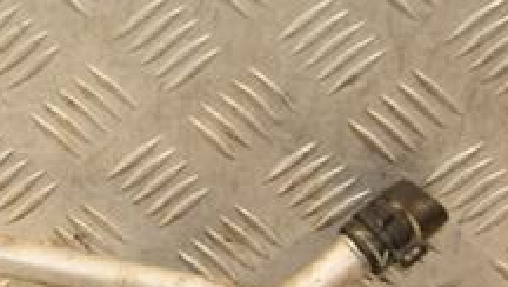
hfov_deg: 11.5
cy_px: 207
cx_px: -113
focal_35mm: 183
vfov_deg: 6.7
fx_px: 2467
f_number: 5
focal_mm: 42
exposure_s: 1/200
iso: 800
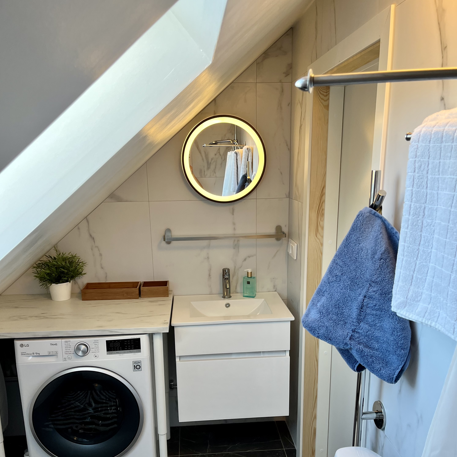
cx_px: 226
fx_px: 463
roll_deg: +1.3
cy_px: 288
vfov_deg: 51.9
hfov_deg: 52.5
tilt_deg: -14.9
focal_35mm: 31
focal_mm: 5.1
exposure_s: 1/122
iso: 100
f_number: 1.6
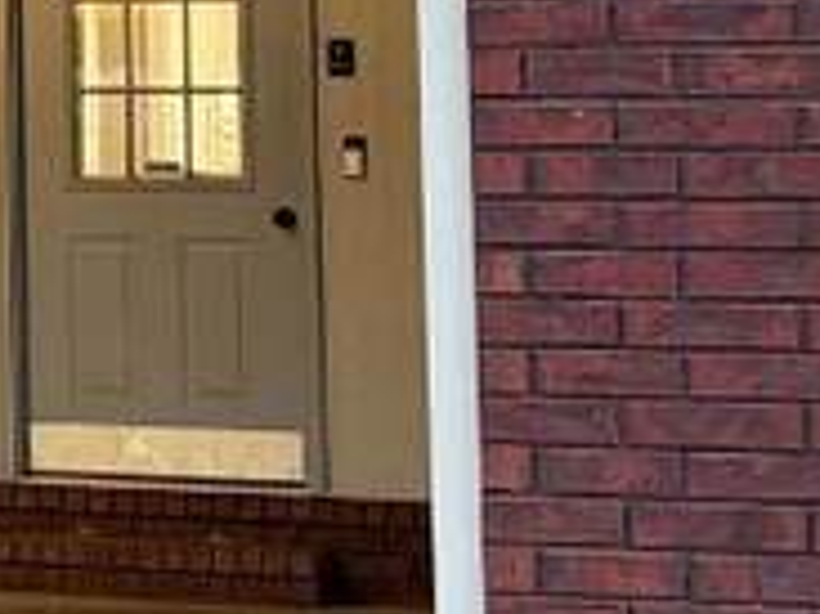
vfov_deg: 8.7
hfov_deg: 10.7
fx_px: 3977
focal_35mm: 168
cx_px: -887
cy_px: -202
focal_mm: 6.76
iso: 320
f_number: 1.78
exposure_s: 1/60
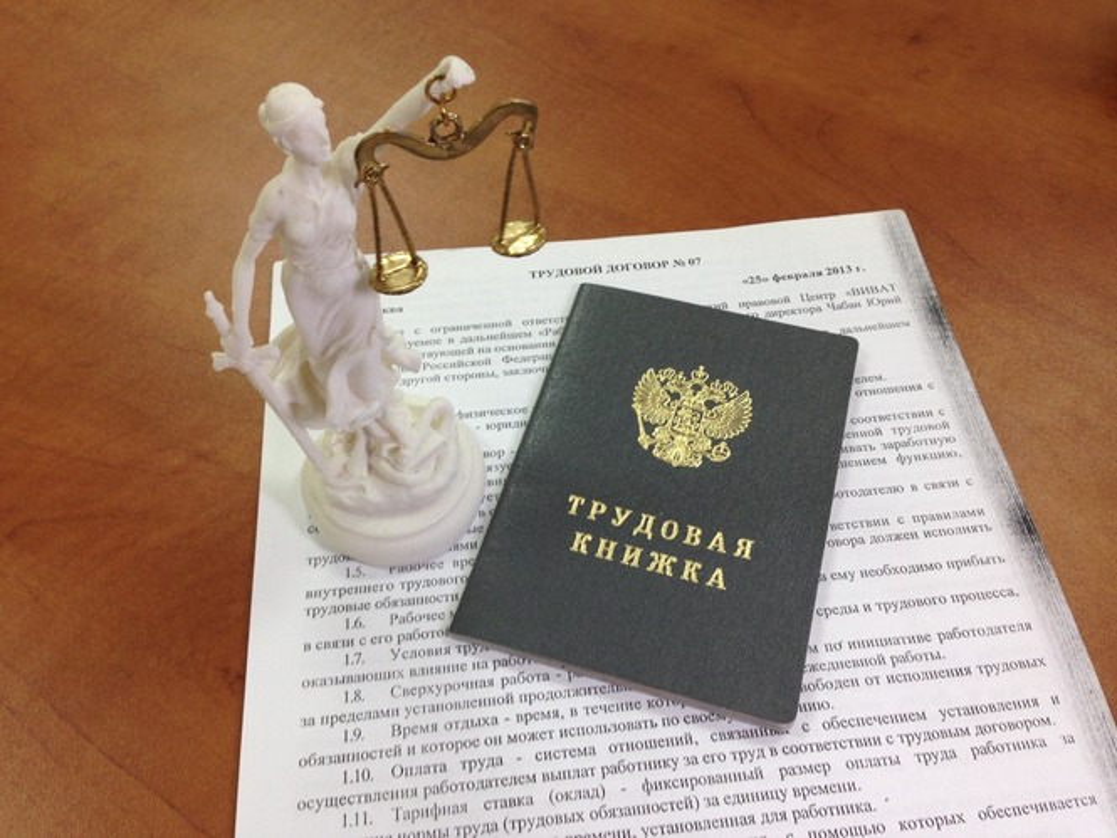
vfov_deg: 43.0
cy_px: 419
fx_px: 1065
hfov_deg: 55.3
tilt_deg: -54.1
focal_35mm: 33
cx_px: 558
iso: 50
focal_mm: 4.12
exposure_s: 1/20
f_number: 2.4
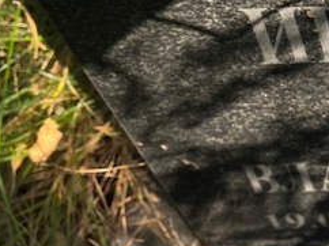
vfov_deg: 16.9
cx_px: 462
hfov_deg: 20.2
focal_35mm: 86
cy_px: 15
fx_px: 817
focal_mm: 4.25
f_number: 1.8
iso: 32
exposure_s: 1/2463
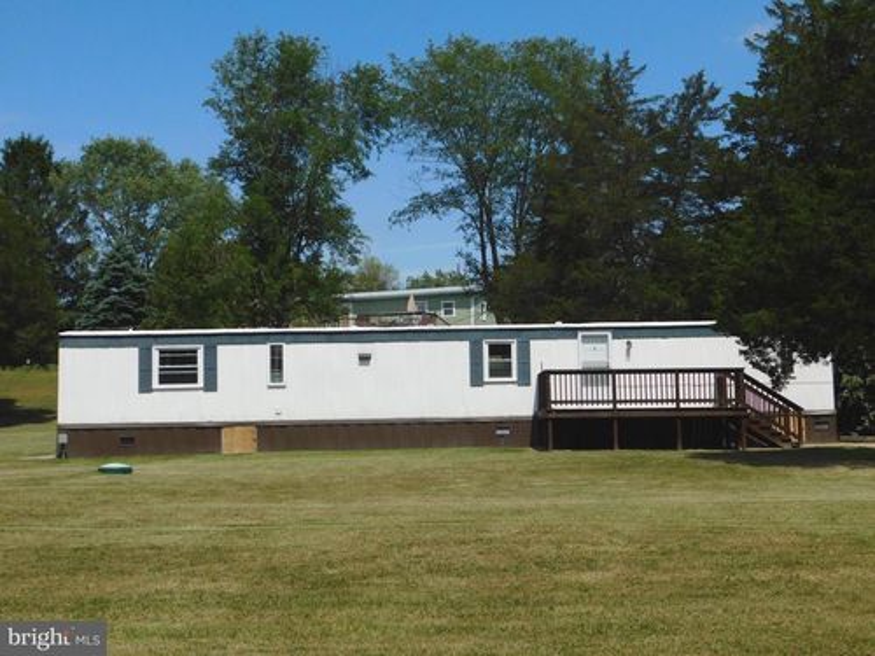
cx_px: 438
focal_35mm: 51
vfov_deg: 28.6
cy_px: 328
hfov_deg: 37.5
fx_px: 1289
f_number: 7.6
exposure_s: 1/500
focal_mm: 9
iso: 125
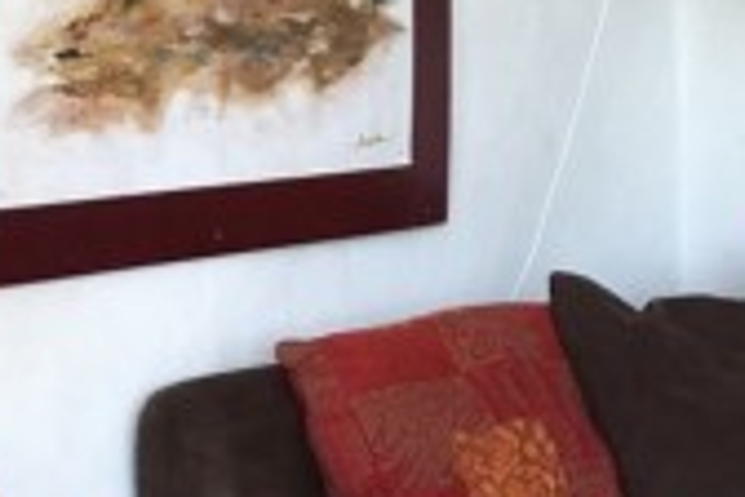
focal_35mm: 133
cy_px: 346
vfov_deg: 10.3
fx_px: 2752
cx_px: 1645
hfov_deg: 12.8
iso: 32
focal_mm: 3.99
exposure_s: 1/30
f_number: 1.8
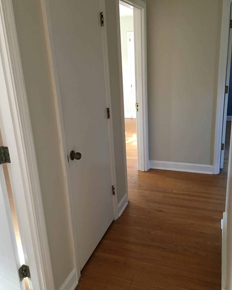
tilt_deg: -17.1
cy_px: 143
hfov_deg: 47.1
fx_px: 266
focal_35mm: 31
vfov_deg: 57.2
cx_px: 117
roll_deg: +2.6
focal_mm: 4.15
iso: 80
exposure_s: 1/15
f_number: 2.2
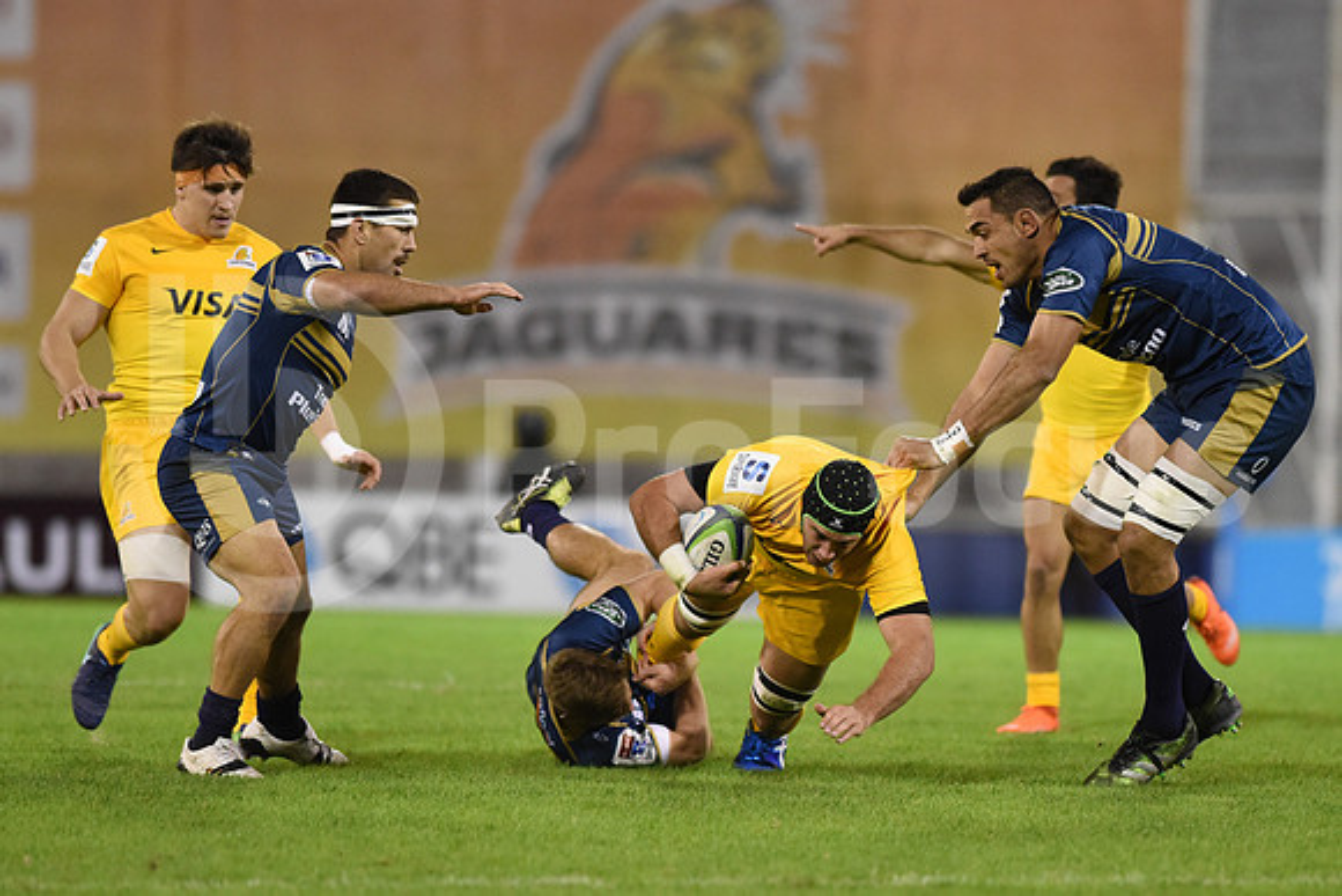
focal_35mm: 300
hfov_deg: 6.9
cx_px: 671
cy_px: 448
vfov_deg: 4.6
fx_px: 11185
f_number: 2.8
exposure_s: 1/1000
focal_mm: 300
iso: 3200
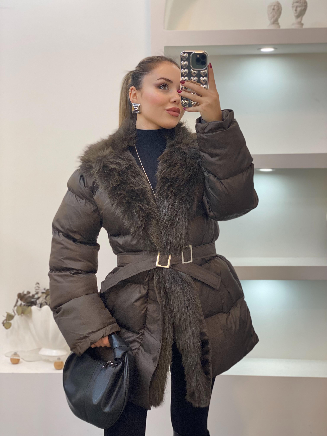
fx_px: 655
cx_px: 164
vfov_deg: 36.8
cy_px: 218
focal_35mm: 52
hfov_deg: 28.0
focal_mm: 6
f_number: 2
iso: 100
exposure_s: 1/100
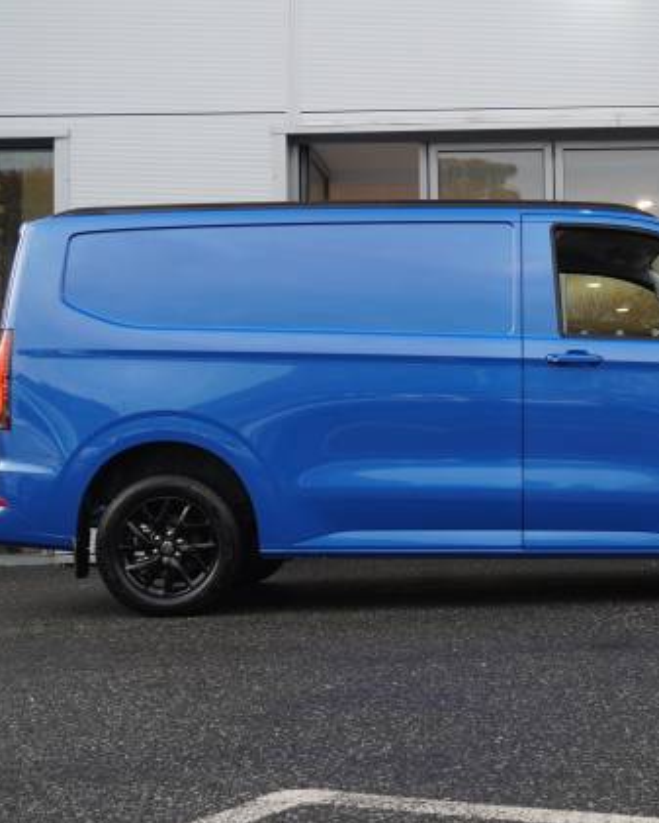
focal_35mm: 58
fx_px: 1407
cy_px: 412
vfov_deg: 32.6
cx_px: 485
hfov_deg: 26.1
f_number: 4.5
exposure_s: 1/200
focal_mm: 27
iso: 800
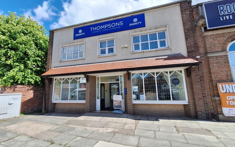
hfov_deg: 105.3
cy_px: 74
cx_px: 117
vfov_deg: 78.6
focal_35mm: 14
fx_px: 90
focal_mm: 1.74
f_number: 2.2
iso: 40
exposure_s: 1/2004
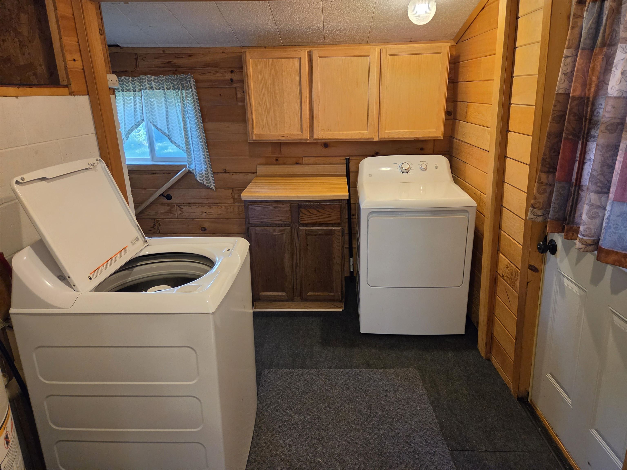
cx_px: 314
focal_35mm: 23
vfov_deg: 58.9
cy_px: 235
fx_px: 417
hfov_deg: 73.9
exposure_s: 1/120
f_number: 1.8
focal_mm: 5.4
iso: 400
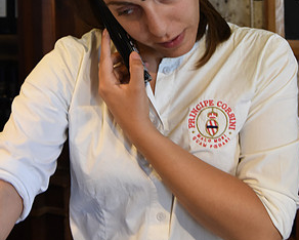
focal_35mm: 82
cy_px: -15
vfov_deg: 18.1
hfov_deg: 23.3
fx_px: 726
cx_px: 165
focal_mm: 44
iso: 1800
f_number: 5.6
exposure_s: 1/60
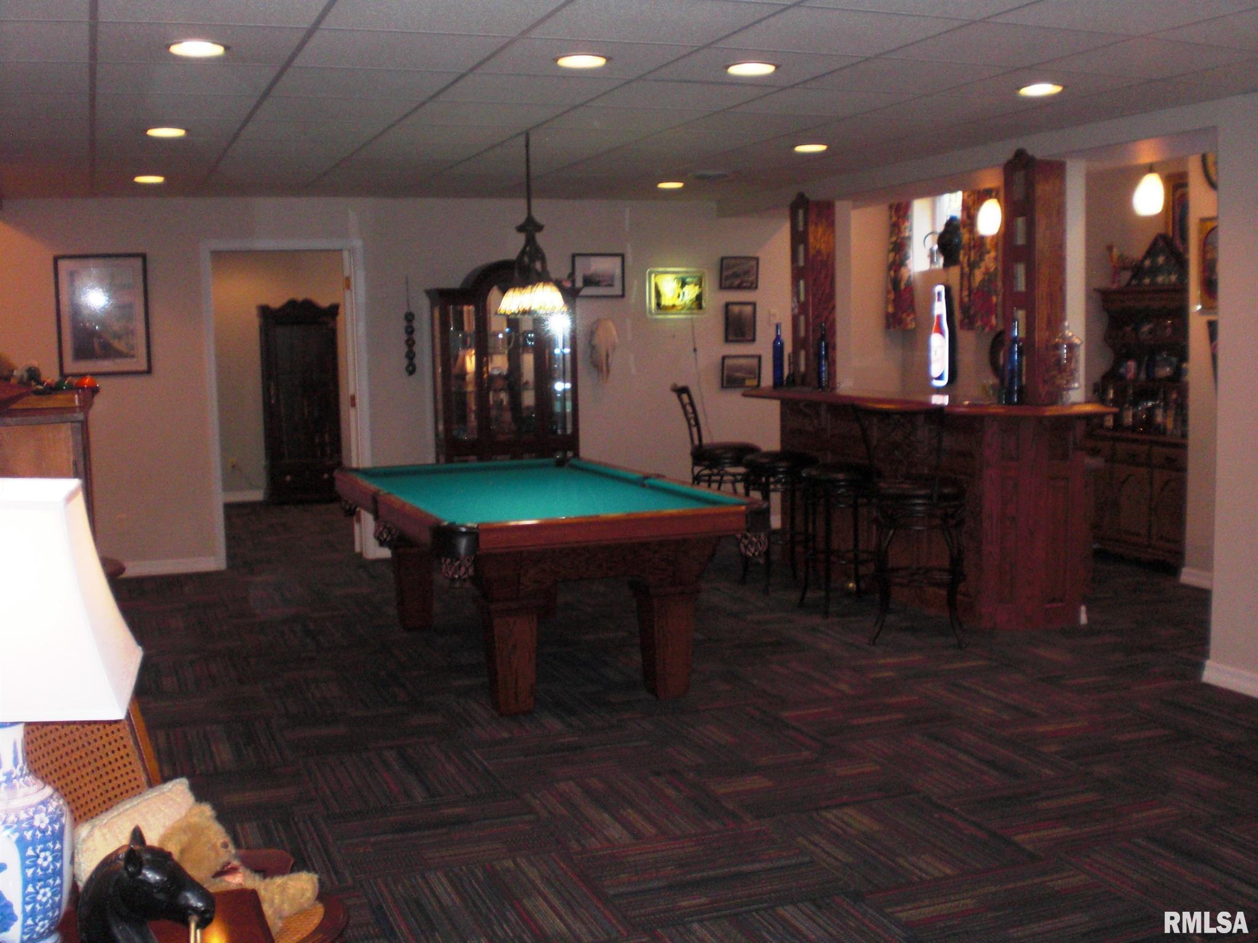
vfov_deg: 37.7
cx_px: 629
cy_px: 472
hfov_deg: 49.0
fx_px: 1381
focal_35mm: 38
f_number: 3.1
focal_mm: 6.3
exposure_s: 1/60
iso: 200
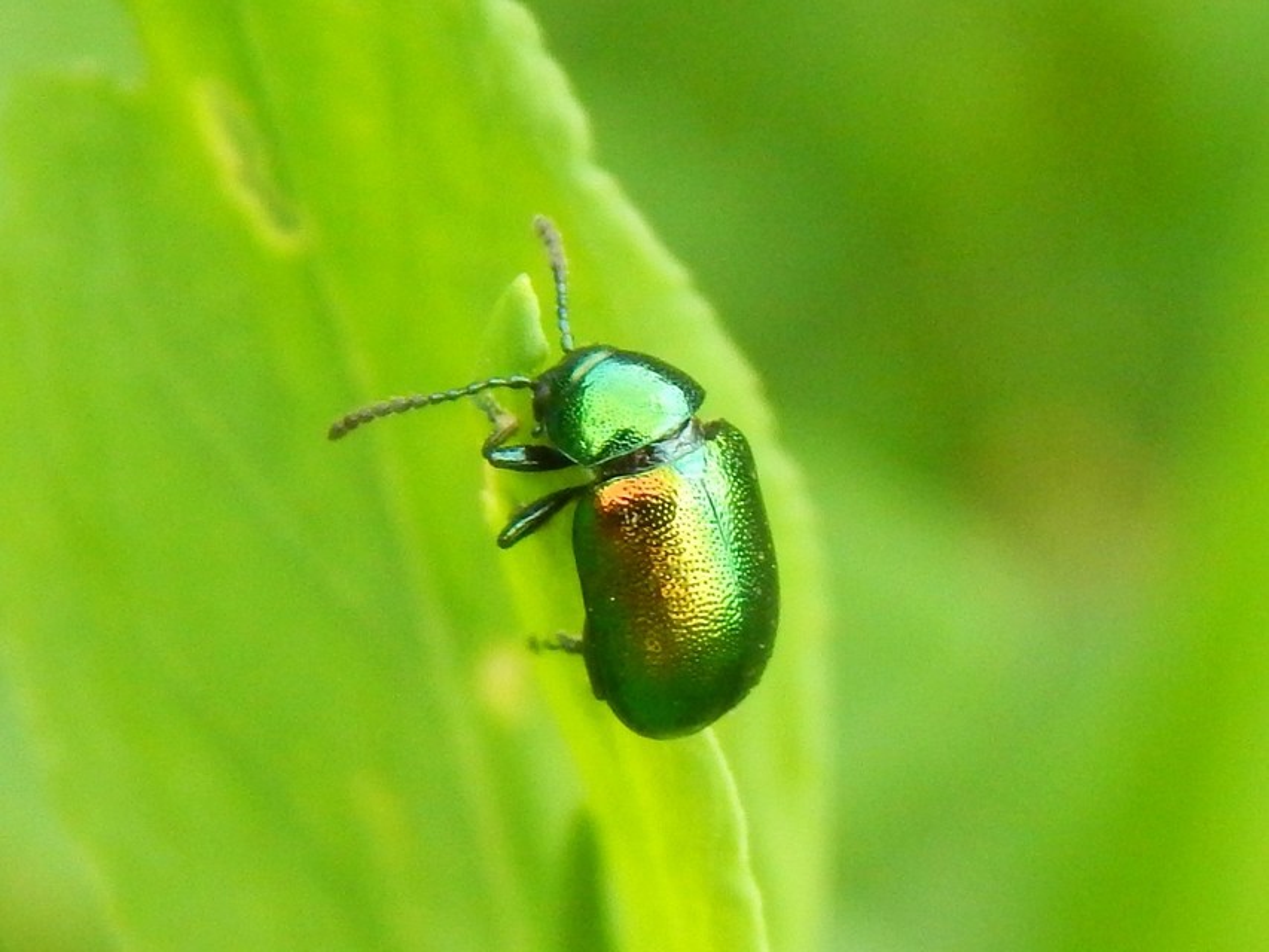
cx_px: 634
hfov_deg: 23.0
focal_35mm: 85
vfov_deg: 17.4
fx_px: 3116
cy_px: 476
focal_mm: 15.3
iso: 360
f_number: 4.3
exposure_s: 1/250
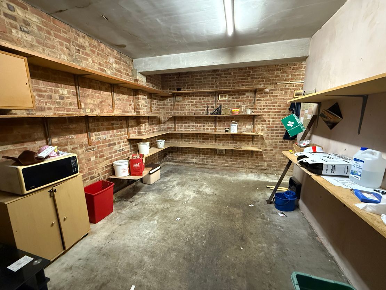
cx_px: 193
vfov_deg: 85.7
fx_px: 156
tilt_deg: -10.7
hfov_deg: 102.1
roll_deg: +0.5
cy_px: 145
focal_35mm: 14
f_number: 2.2
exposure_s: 1/50
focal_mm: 2.22
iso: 1000
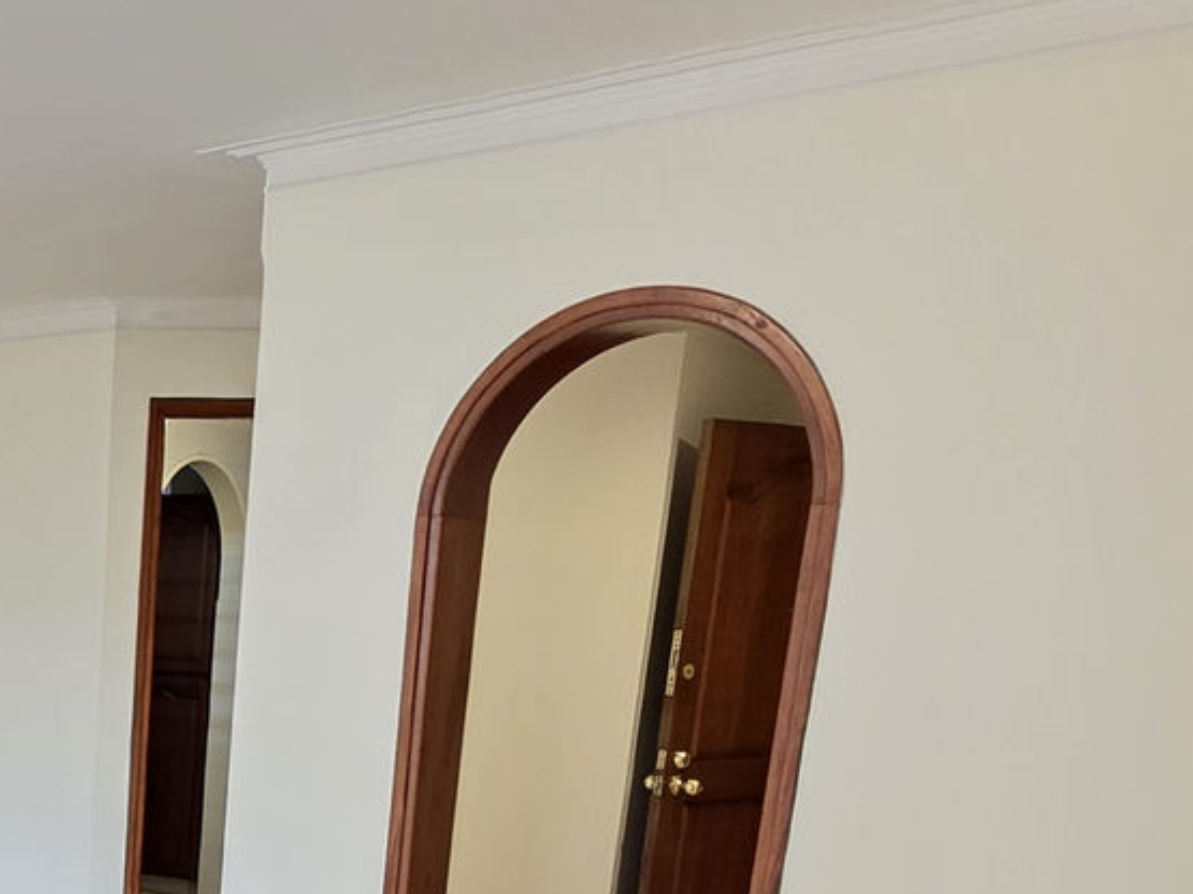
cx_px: -84
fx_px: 1551
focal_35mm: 45
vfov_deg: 27.6
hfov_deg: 36.4
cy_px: 1115
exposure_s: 1/60
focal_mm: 2.2
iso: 400
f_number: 1.9
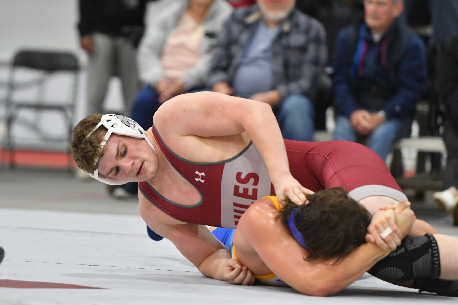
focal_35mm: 270
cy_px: 152
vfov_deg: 5.1
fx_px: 3435
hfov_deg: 7.6
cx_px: 229
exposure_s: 1/500
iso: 5600
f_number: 2.8
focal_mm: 180
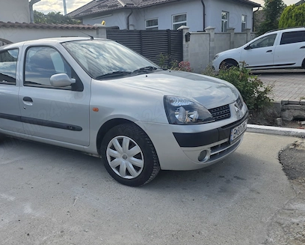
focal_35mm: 33
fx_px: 298
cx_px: 90
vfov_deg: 44.6
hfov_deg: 52.6
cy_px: 131
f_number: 1.7
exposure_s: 1/2391
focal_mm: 6.3
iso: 80
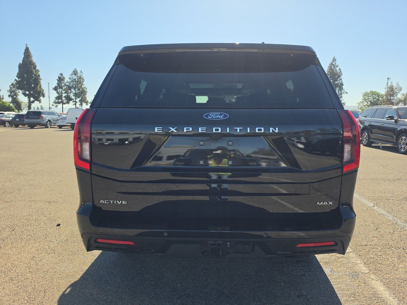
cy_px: 152
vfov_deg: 58.9
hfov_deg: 73.9
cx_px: 204
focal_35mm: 23
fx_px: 270
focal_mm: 6.5
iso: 64
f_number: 1.4
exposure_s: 1/5956
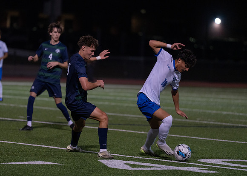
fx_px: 1740
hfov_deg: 8.1
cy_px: 77
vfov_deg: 5.8
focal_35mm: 248
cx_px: 93
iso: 2500
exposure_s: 1/1250
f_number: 2.8
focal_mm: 200
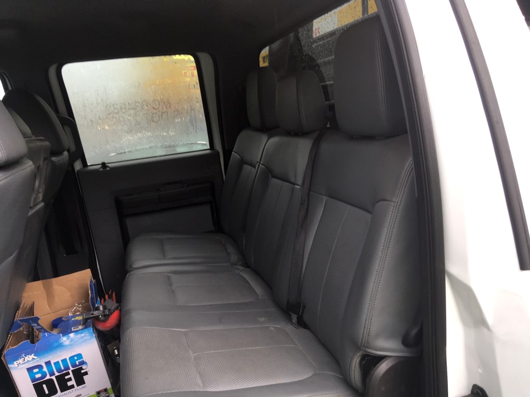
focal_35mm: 29
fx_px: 444
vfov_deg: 48.2
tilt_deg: -11.1
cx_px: 265
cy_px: 198
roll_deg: +5.0
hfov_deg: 61.7
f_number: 2.2
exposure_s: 1/60
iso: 25
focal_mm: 4.15
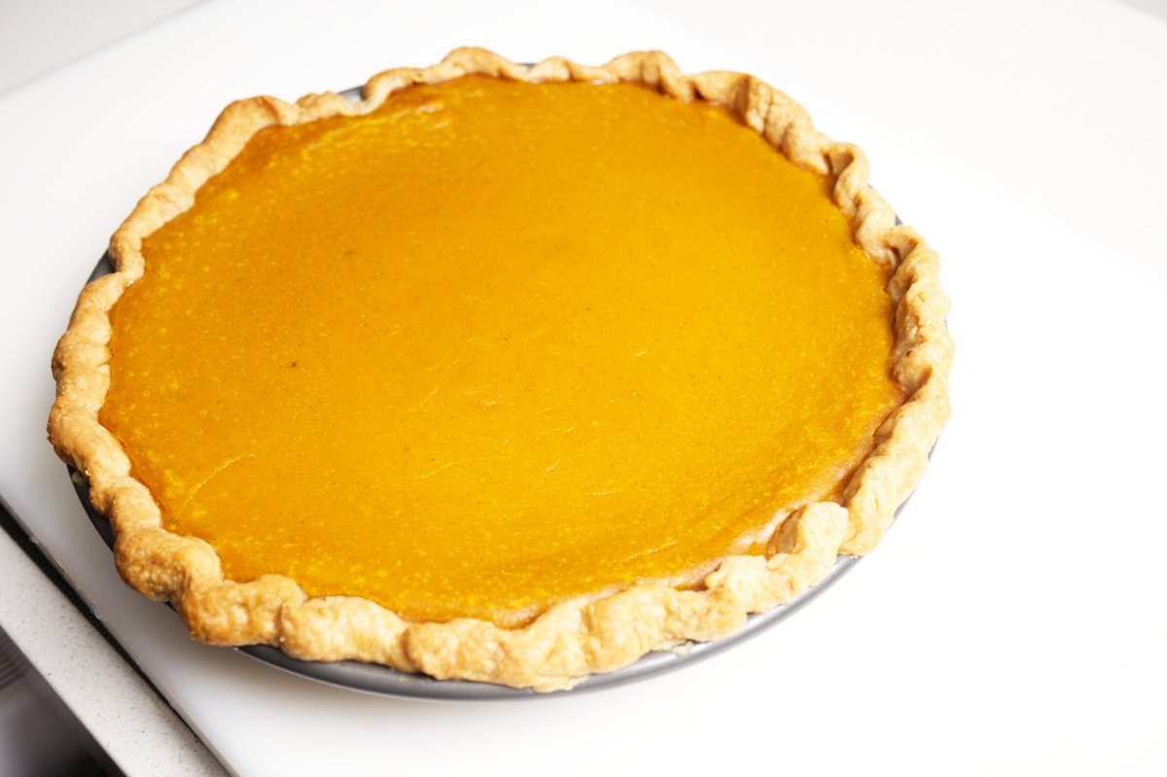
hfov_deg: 48.5
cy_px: 388
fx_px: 1296
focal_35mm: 40
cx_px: 584
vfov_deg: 33.4
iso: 1000
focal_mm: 40
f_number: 8
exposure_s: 1/1000
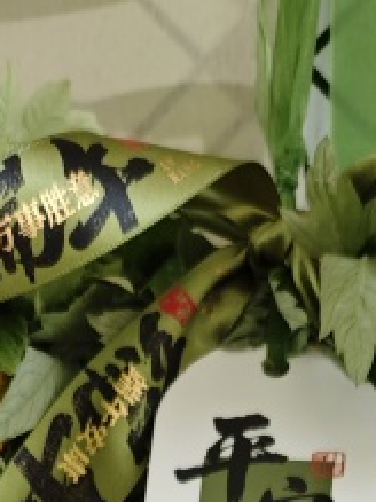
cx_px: 209
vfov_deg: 14.2
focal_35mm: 112
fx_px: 1624
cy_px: 1058
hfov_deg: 13.2
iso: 125
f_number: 1.6
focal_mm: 6.55
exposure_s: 1/100
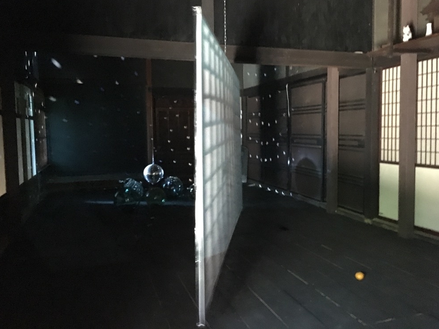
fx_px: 380
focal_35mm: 30
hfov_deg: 60.0
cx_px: 223
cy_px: 159
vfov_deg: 46.8
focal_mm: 4.15
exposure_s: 1/15
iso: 1250
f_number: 2.2
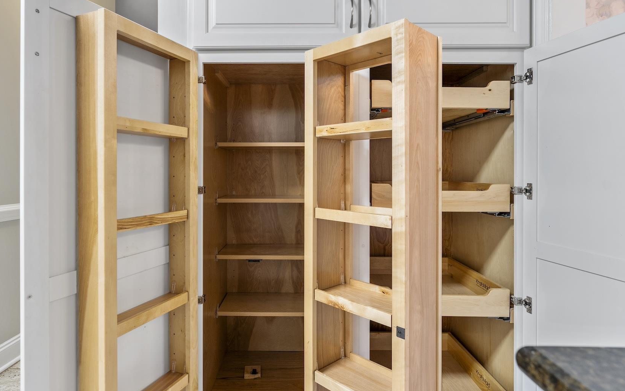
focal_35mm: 22
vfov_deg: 55.8
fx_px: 368
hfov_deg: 80.5
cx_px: 292
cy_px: 177
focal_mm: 17.5
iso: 400
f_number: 6.3
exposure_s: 1/6
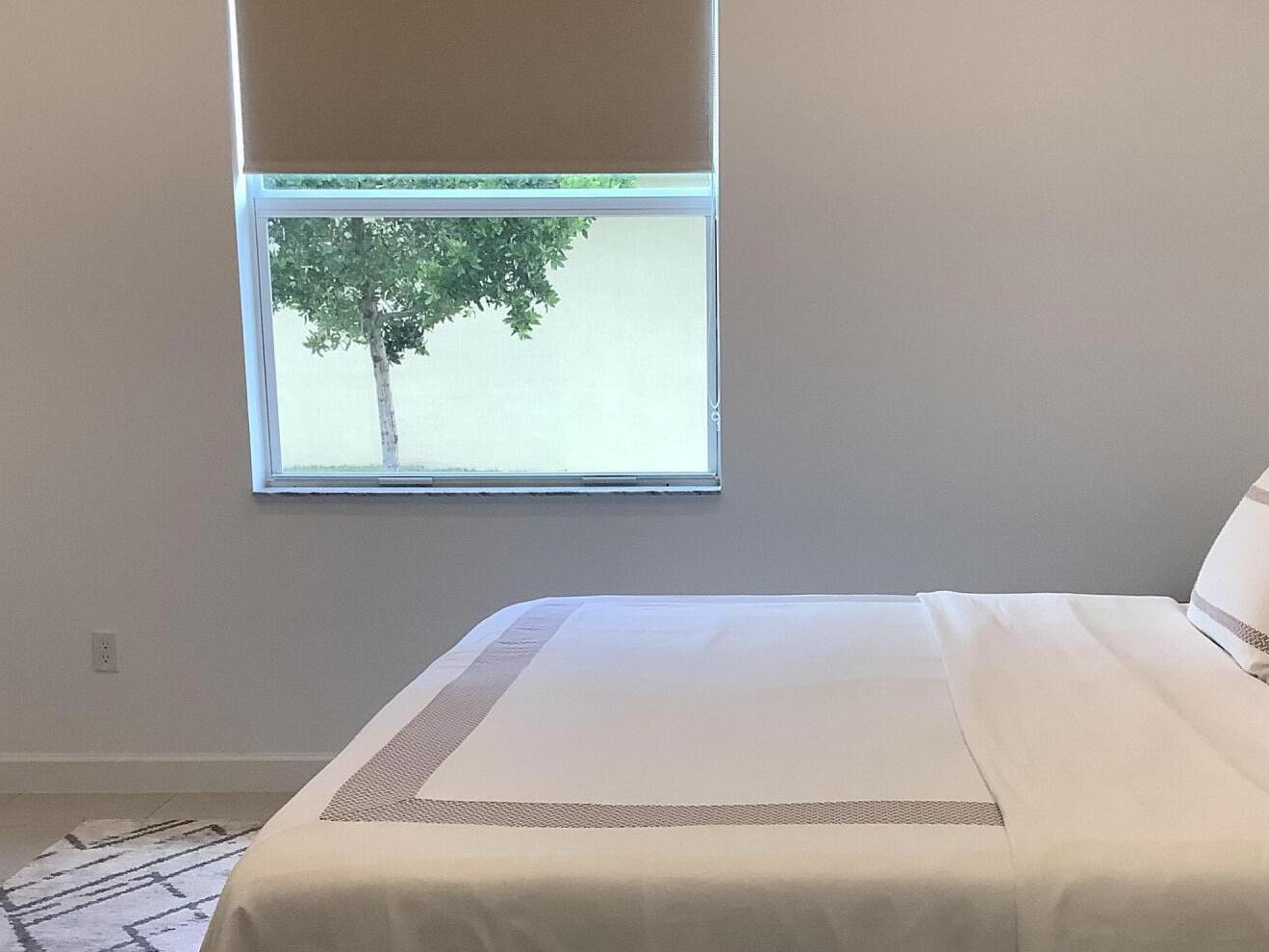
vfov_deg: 30.7
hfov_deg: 40.4
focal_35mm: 47
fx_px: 1723
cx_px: 717
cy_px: 630
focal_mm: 3.3
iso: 80
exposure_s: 1/100
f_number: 2.4
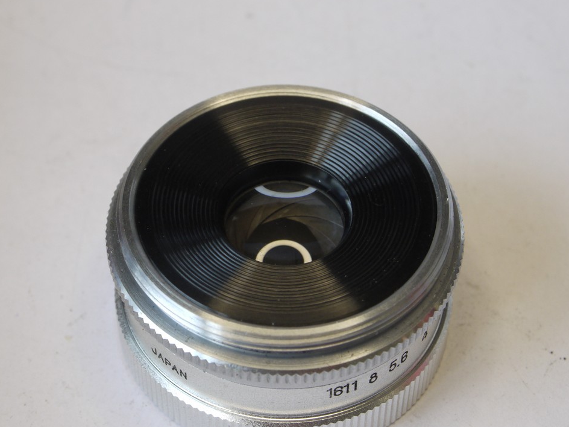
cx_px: 242
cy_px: 206
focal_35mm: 89
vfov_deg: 16.6
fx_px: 1463
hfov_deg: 22.0
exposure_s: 1/15
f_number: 9
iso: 400
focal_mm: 35
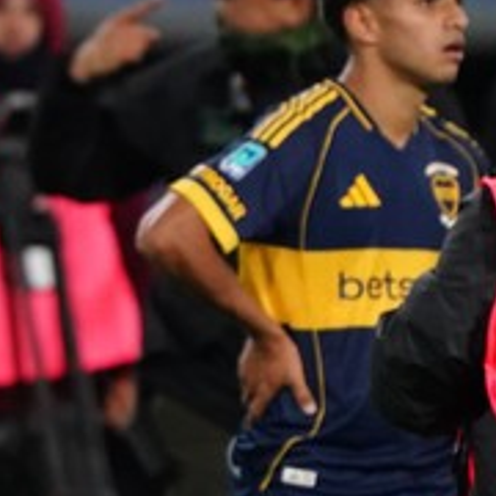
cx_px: -270
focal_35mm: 1836
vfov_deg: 1.0
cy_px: 254
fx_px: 29763
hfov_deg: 1.0
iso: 6400
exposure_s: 1/1600
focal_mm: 541
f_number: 6.3
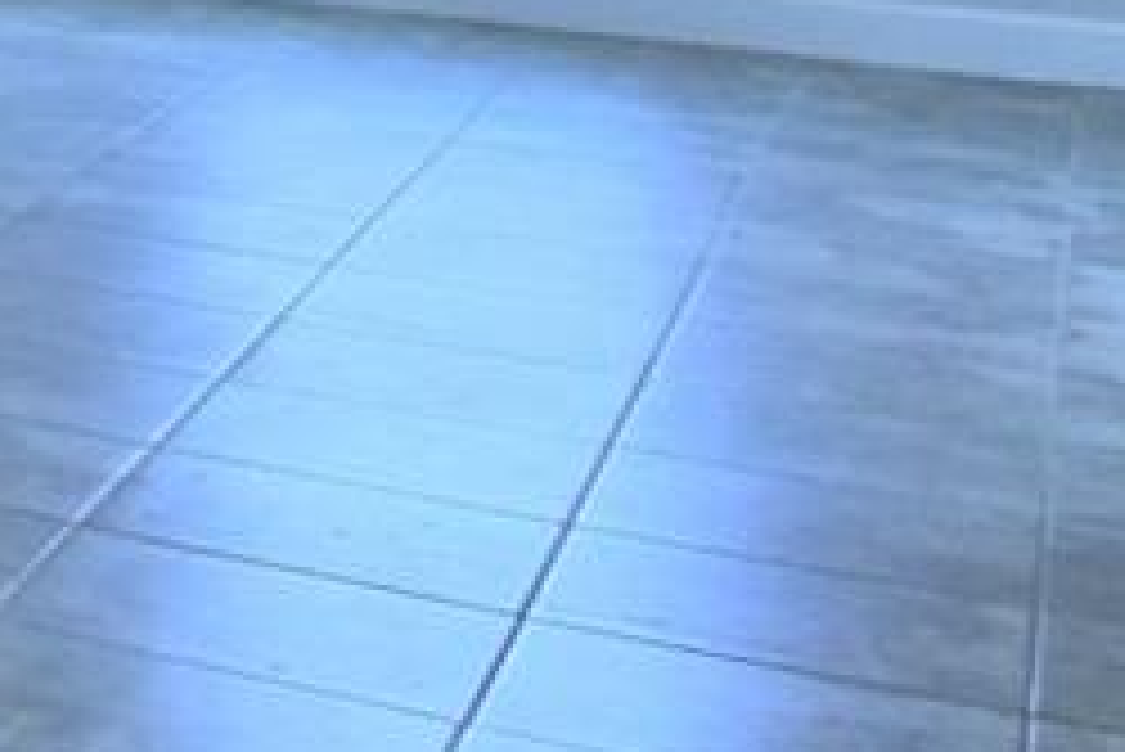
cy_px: -711
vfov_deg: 12.7
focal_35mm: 96
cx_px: -2169
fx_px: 3002
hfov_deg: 11.8
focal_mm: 10
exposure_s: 1/125
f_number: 4.5
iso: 250
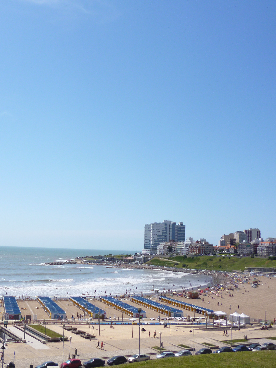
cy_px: 182
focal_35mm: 39
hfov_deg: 36.4
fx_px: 415
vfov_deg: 47.9
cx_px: 91
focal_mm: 5
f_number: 9
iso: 100
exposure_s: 1/160
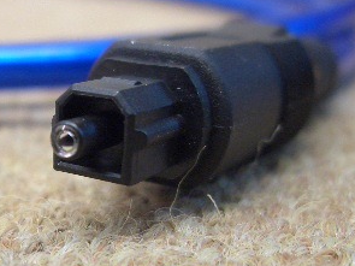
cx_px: 88
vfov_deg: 19.4
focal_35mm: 76
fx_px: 779
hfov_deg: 25.4
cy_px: 144
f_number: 2.6
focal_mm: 5.8
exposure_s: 1/13
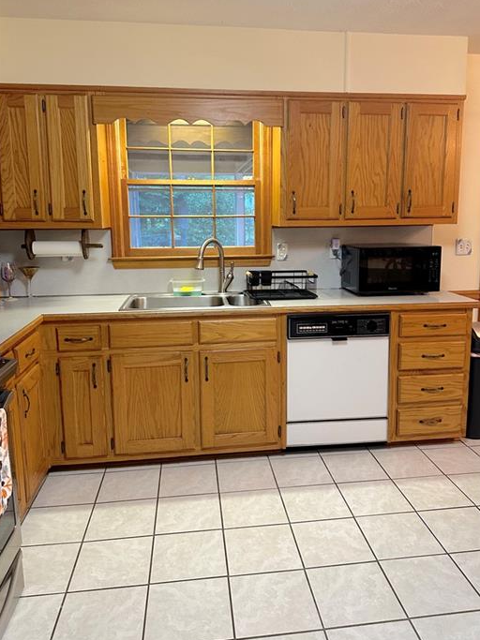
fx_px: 499
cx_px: 263
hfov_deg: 51.3
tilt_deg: -5.6
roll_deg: -0.6
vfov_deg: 65.2
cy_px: 290
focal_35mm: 27
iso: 400
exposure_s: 1/60
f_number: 1.78
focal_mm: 6.86
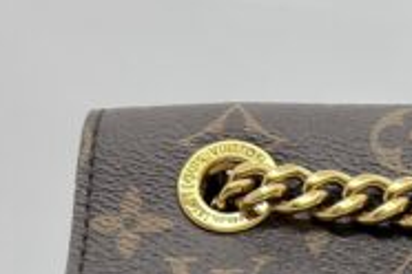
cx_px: 616
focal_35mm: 149
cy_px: 488
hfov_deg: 13.0
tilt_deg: -11.4
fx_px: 1705
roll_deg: +0.7
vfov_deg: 8.8
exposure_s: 1/150
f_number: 1.5
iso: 32
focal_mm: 5.7
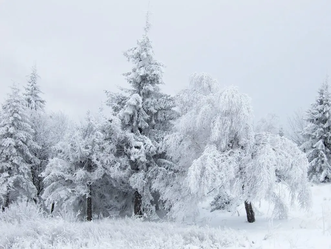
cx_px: 166
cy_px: 124
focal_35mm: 73
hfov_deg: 26.7
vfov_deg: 20.2
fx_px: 698
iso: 80
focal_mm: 12.1
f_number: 4.8
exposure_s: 1/180
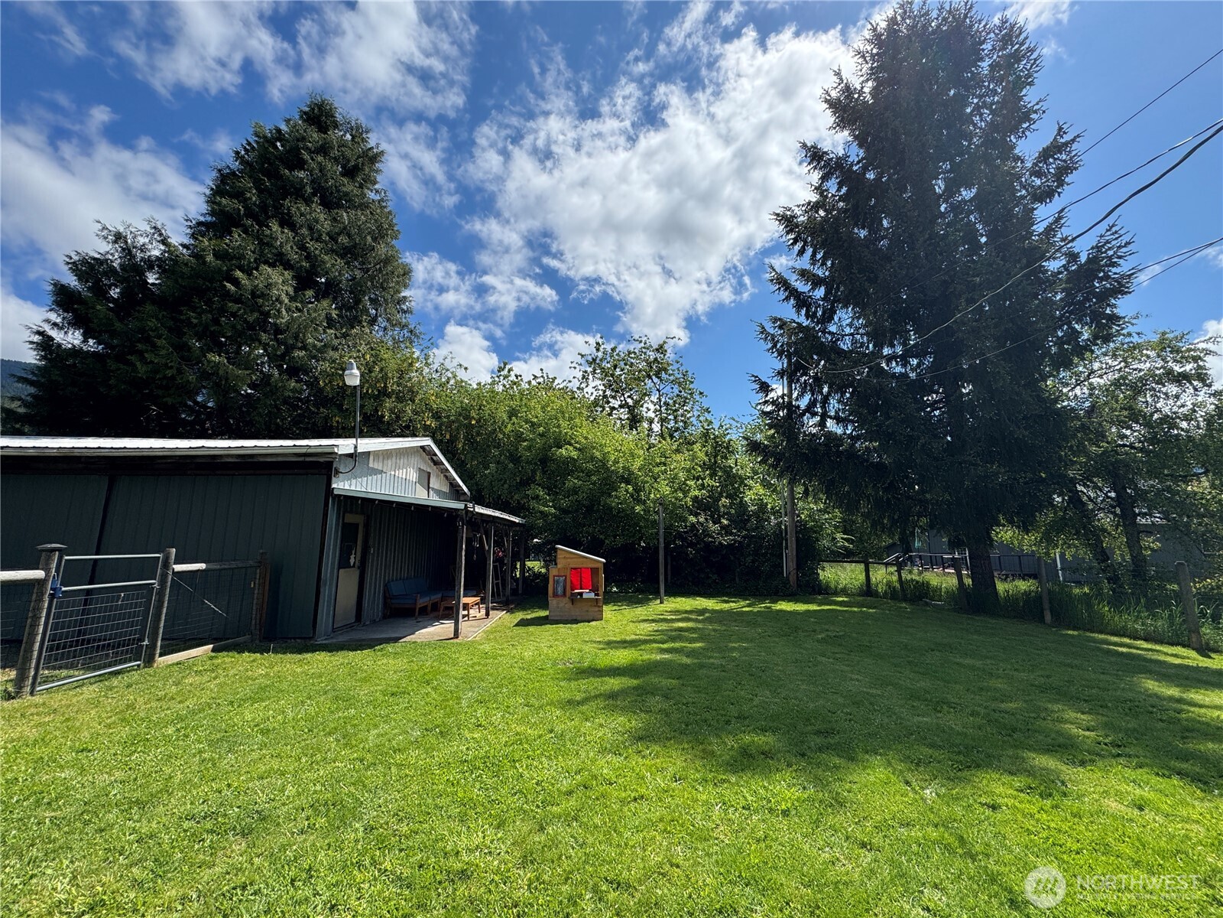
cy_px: 459
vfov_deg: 85.7
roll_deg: -0.3
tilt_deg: +9.6
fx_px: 495
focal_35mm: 14
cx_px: 612
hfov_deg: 102.1
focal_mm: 2.22
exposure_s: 1/1976
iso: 50
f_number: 2.2
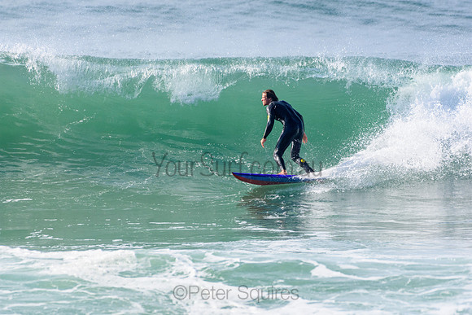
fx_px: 9835
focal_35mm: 750
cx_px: 236
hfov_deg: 2.7
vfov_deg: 1.8
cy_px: 158
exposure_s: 1/2000
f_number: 5.6
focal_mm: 500
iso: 400
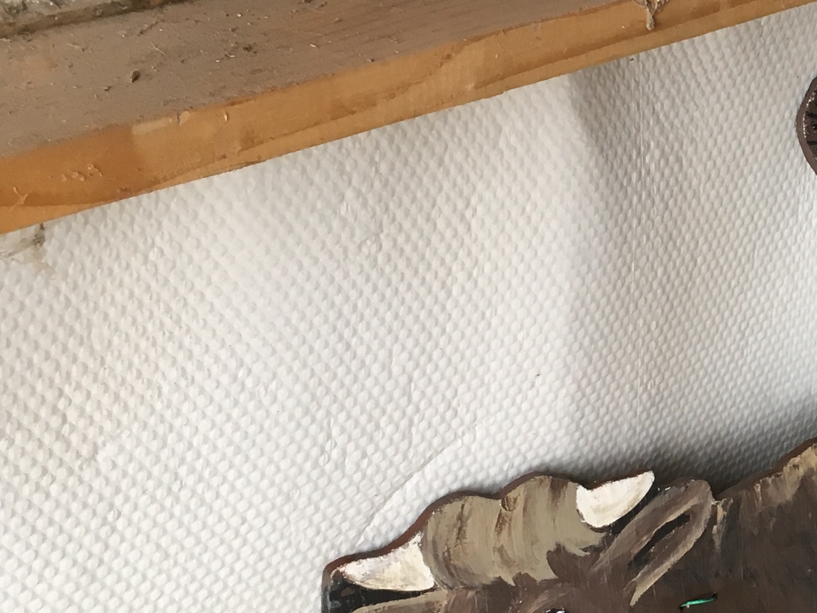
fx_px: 1935
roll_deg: -9.4
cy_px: 388
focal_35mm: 82
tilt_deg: -29.5
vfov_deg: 18.0
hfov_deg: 22.4
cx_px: 920
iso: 25
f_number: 2.2
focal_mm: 4.15
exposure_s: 1/30
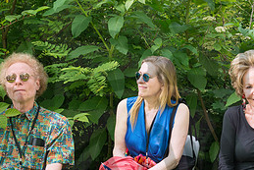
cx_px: 229
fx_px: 657
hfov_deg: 21.4
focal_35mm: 93
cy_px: 139
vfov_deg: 14.6
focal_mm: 35
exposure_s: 1/160
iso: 800
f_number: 8
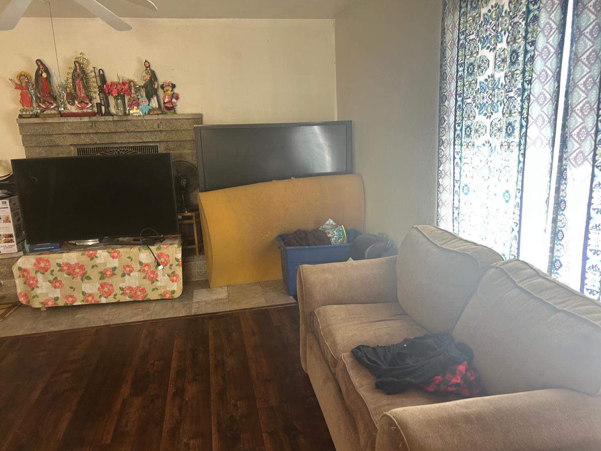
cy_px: 226
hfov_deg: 67.3
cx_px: 300
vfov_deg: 53.1
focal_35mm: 26
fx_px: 451
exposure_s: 1/67
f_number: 1.5
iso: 125
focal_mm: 5.7
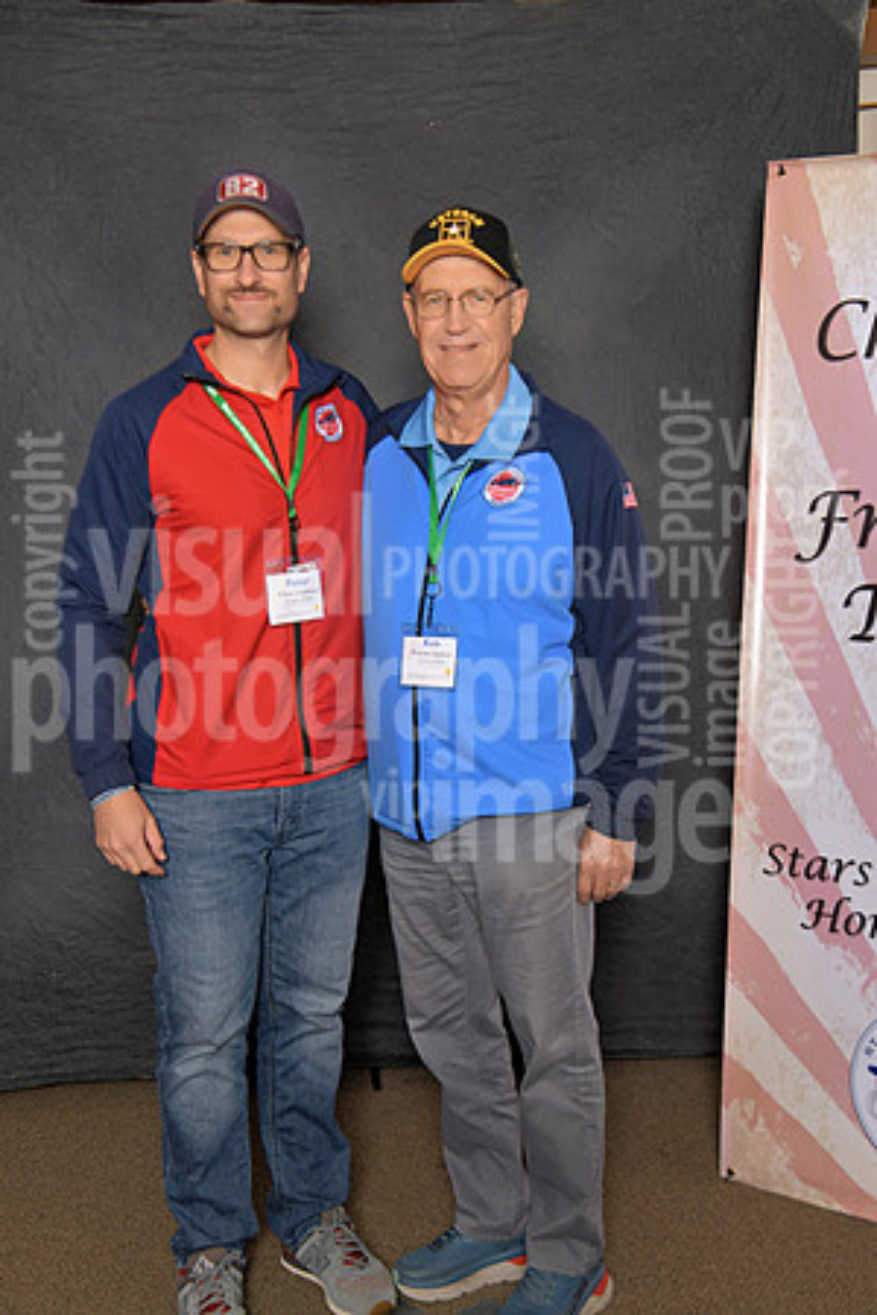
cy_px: 658
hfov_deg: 29.2
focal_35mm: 46
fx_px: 1681
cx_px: 438
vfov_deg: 42.7
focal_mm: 46
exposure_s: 1/160
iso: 640
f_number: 8
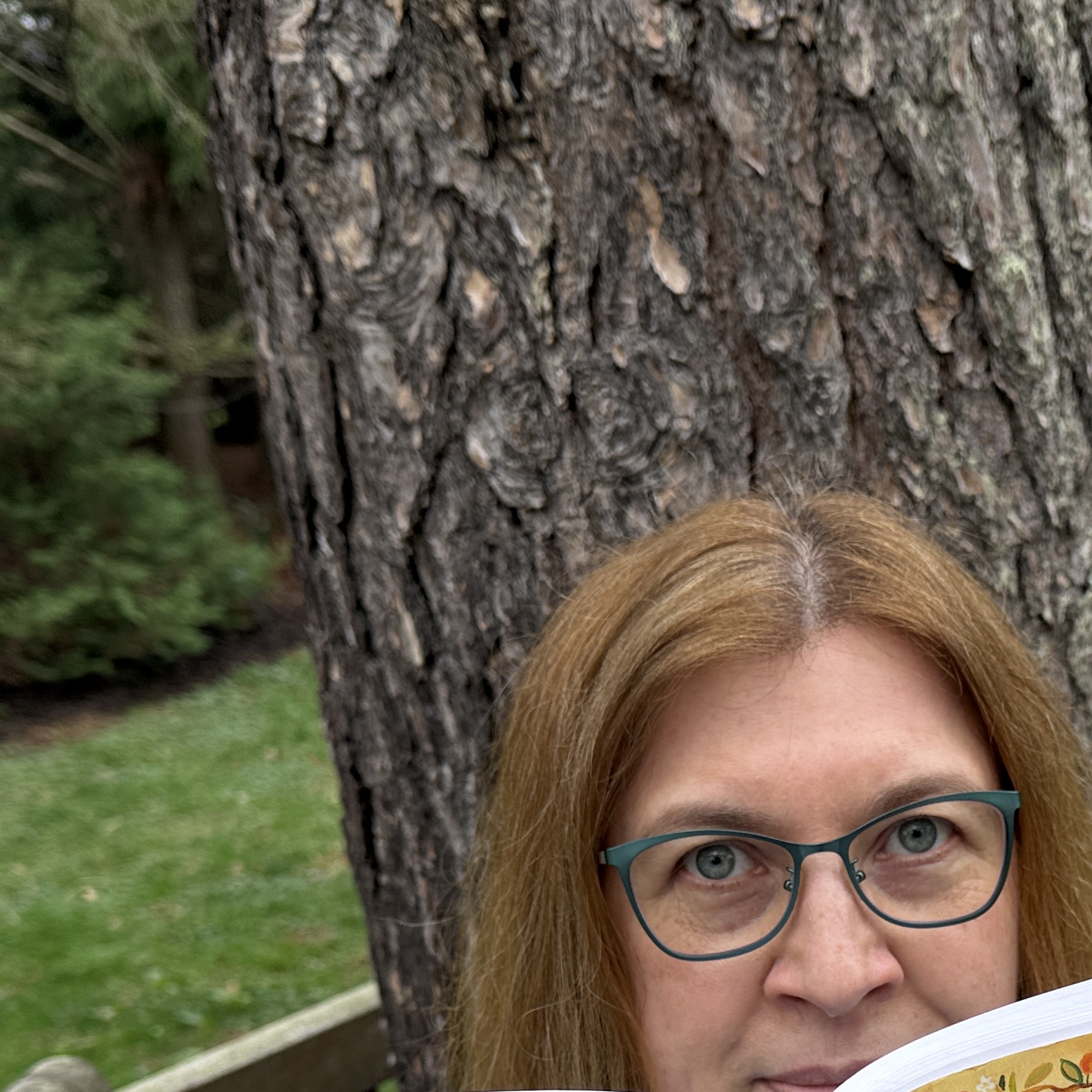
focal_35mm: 55
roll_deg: +2.8
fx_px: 1963
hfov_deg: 30.2
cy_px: 1053
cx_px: 899
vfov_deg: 29.4
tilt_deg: -17.3
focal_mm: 6.76
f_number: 1.78
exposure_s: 1/397
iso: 80
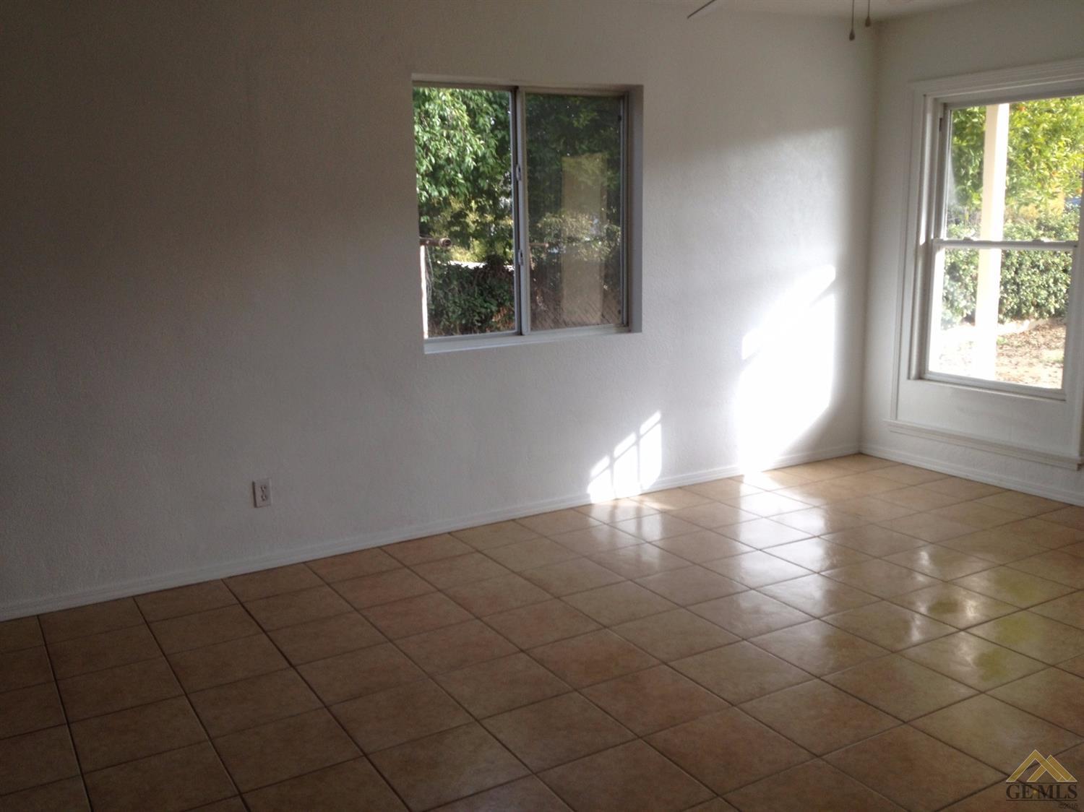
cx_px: 542
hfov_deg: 52.6
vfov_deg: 40.7
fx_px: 1096
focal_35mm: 35
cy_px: 406
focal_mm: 4.28
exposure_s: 1/249
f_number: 2.4
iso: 50
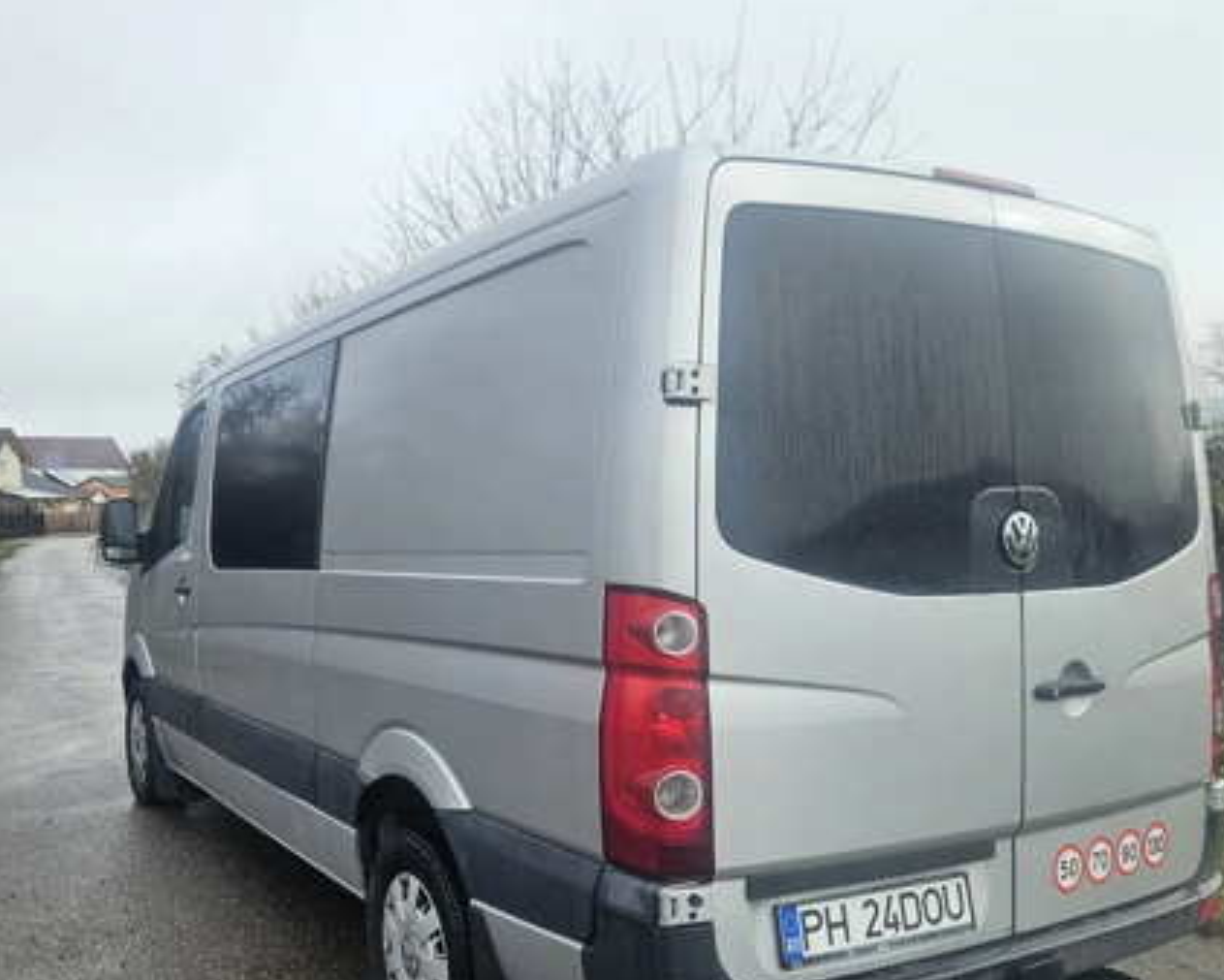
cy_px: 576
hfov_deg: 55.5
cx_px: 535
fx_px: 1159
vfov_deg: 45.6
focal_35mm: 32
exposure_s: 1/1659
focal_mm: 5.4
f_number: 1.8
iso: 32
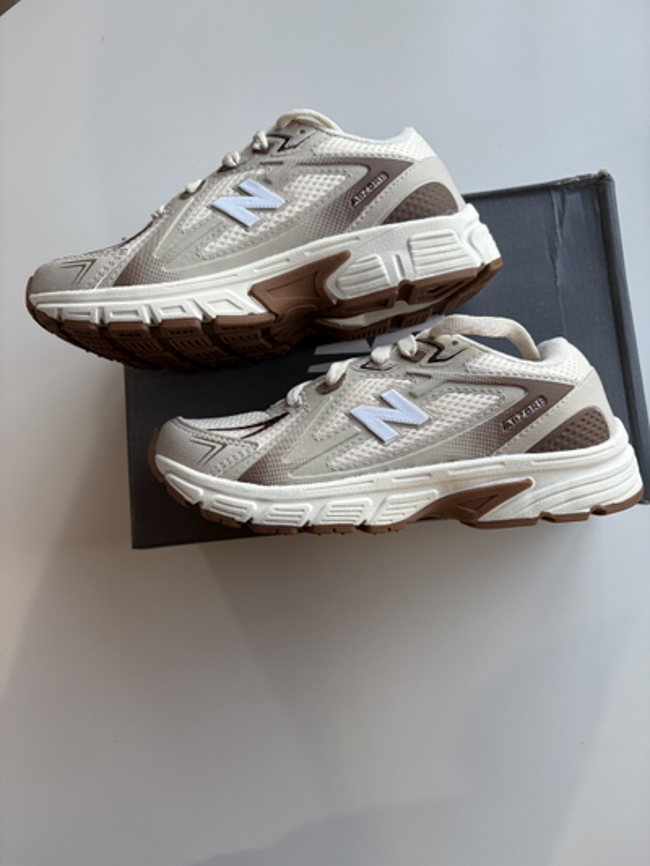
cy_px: 433
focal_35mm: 26
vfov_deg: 67.3
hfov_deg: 53.1
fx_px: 651
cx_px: 325
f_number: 1.6
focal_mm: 5.96
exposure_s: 1/121
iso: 125
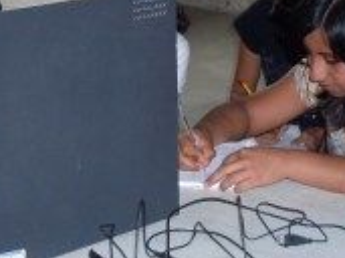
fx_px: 996
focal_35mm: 100
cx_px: 178
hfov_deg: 19.7
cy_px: -1
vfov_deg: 14.5
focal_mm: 6.3
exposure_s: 1/45
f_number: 2.8
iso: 100
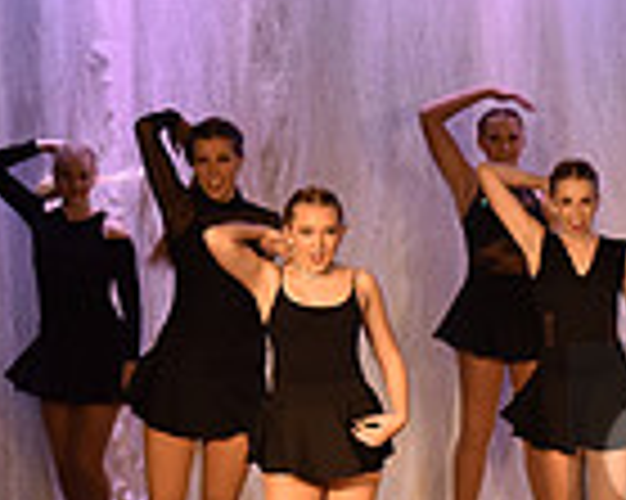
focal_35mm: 353
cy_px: 462
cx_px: 1058
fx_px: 6536
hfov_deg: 5.4
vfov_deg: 4.4
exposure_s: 1/320
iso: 2000
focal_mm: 90
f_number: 4
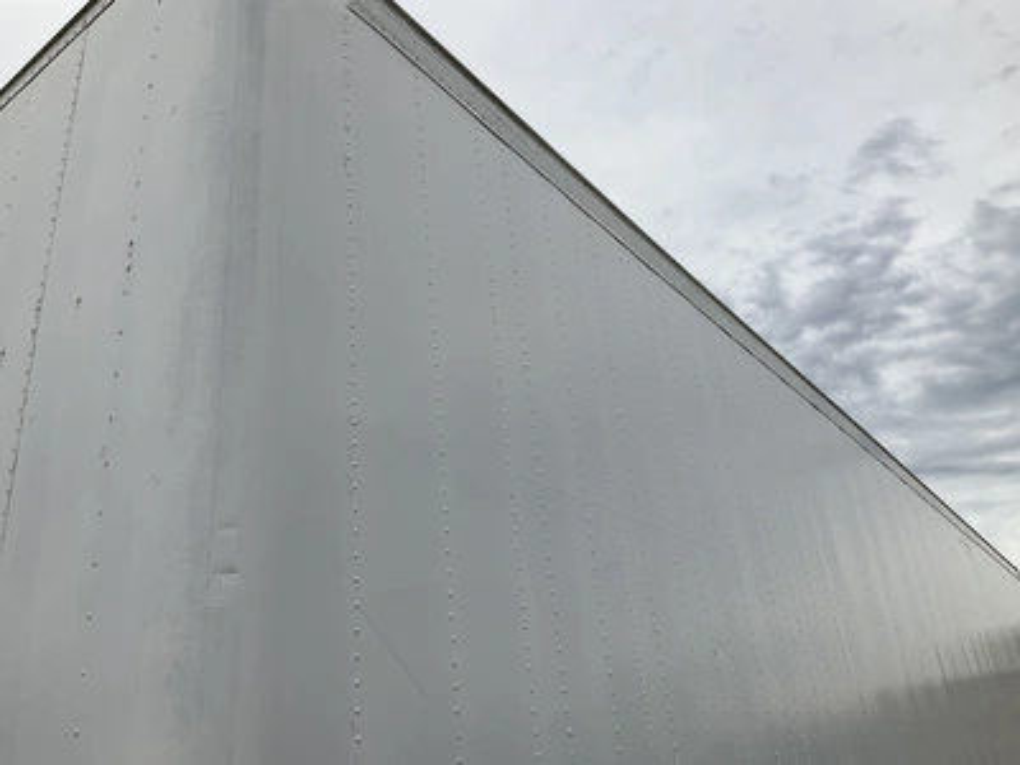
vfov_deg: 48.2
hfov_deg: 61.7
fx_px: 855
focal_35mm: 29
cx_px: 510
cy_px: 382
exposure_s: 1/2058
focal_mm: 3
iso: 25
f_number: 1.8
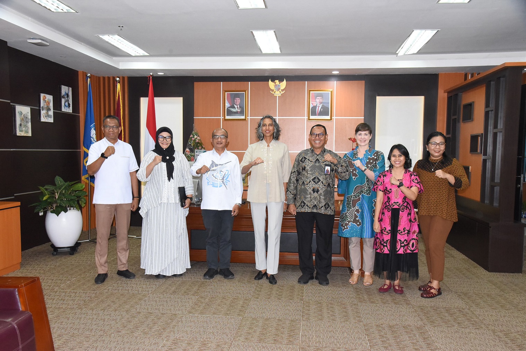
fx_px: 453
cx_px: 263
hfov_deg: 60.3
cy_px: 176
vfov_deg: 42.4
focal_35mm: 31
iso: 6400
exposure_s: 1/200
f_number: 8
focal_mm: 31
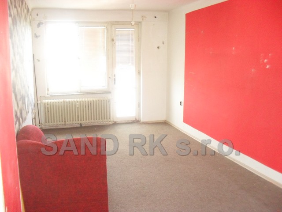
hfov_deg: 52.6
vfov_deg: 40.7
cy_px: 106
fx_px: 285
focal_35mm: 35
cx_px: 141
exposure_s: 1/45
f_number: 3.2
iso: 400
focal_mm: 6.3
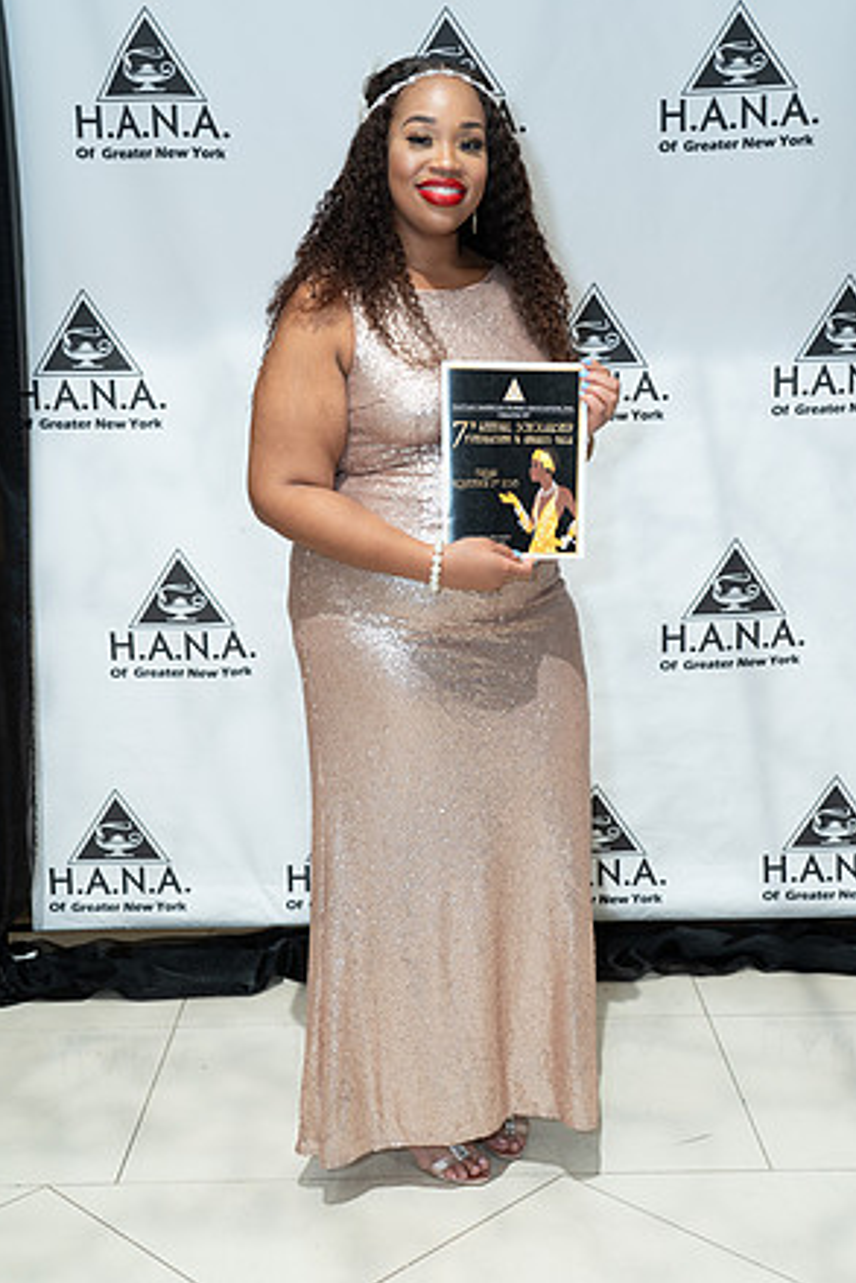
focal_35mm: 42
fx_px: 1497
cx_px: 427
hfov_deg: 31.9
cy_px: 634
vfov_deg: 46.4
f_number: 5
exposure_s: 1/160
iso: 640
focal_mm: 41
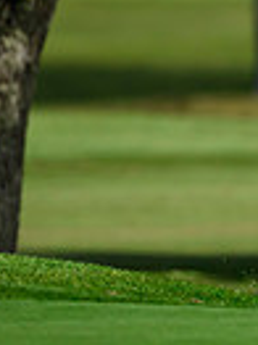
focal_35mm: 1703
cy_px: 162
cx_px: 706
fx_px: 16951
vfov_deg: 1.2
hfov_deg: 0.9
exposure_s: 1/6400
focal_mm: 400
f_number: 3.5
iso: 500
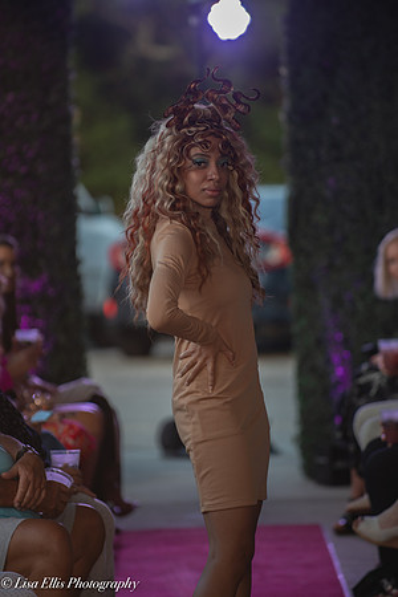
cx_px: 199
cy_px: 298
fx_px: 3980
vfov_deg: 8.6
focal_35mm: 240
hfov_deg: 5.7
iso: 400
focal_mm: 200
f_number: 4.5
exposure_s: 1/250
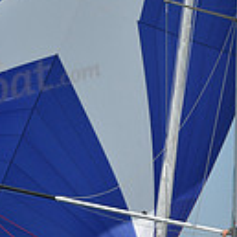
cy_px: -24
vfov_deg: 6.5
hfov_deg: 6.5
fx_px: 2068
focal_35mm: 267
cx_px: 196
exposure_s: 1/1000
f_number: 11
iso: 320
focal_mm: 70
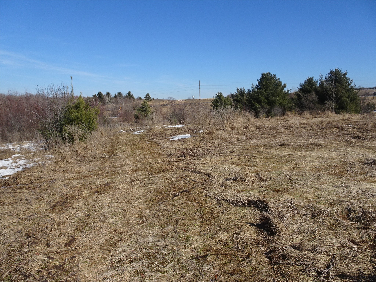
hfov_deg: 71.6
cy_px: 141
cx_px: 188
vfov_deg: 56.8
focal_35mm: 24
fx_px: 261
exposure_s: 1/1250
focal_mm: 4.1
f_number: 3.5
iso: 80
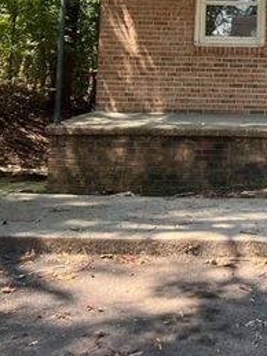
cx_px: 307
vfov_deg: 27.8
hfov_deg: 20.7
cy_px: 27
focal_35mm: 67
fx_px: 690
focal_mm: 5.7
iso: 50
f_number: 1.5
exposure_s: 1/541
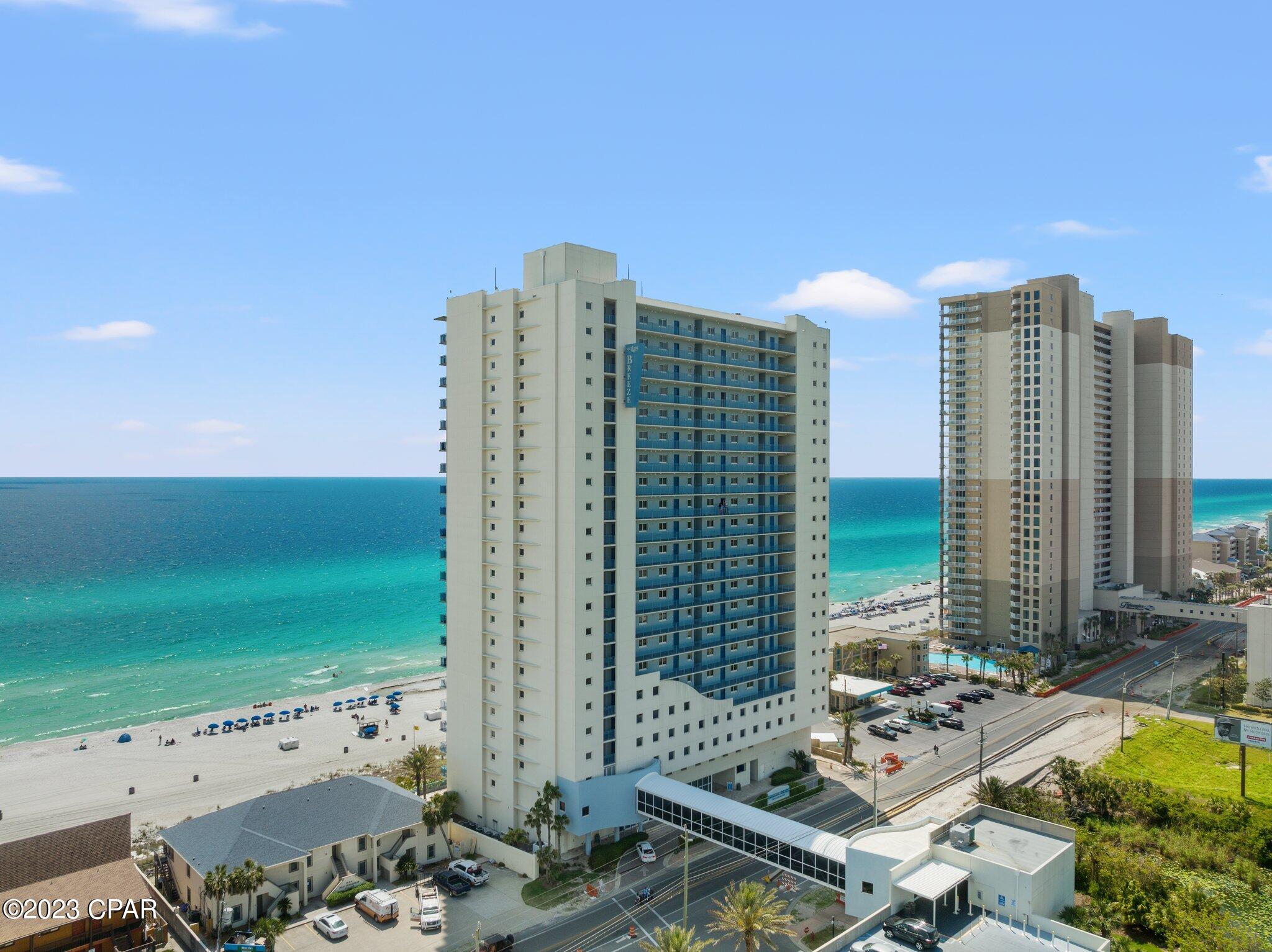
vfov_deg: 56.8
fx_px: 881
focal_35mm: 24
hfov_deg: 71.6
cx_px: 636
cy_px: 476
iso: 100
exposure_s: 1/1600
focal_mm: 12.29
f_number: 5
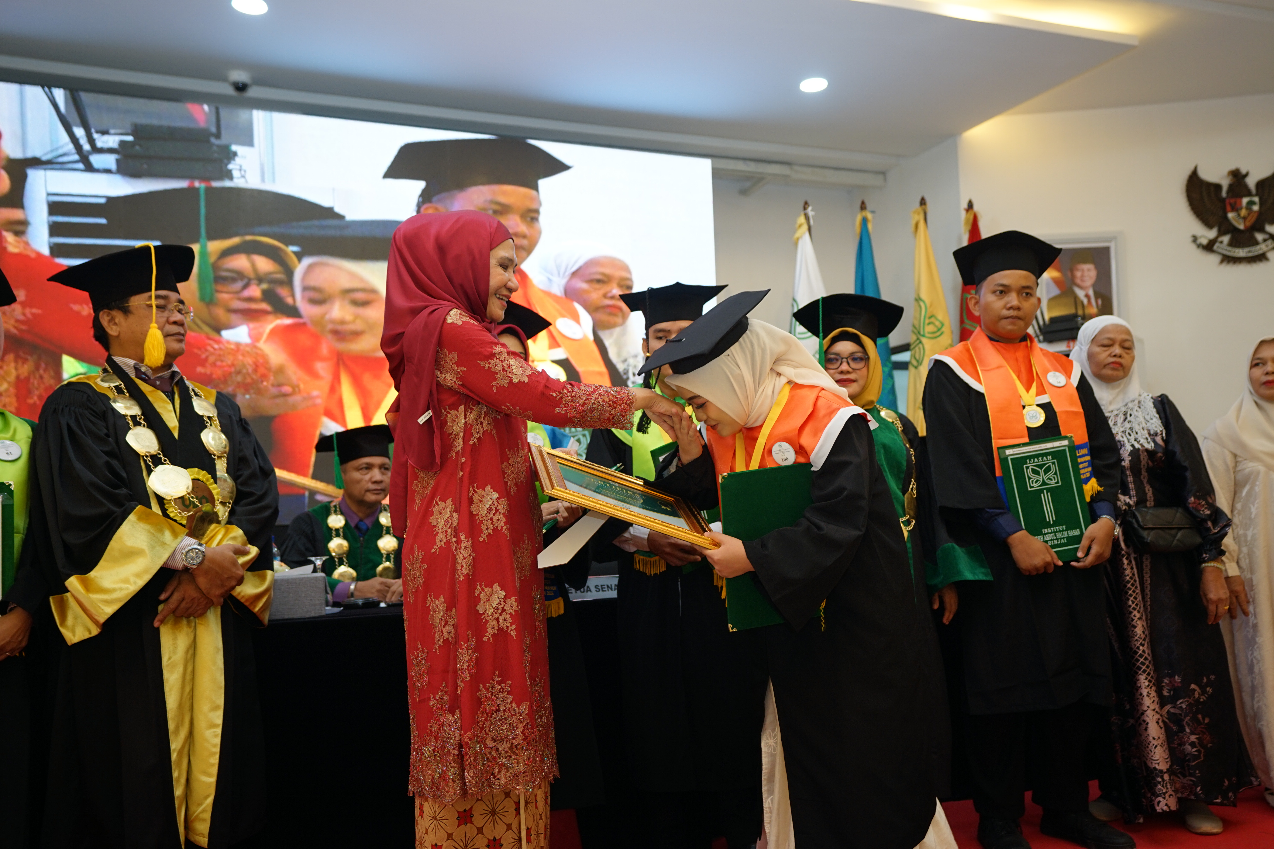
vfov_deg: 43.6
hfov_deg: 61.9
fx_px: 1062
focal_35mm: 30
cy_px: 424
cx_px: 637
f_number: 2.8
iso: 400
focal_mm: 30
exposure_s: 1/160
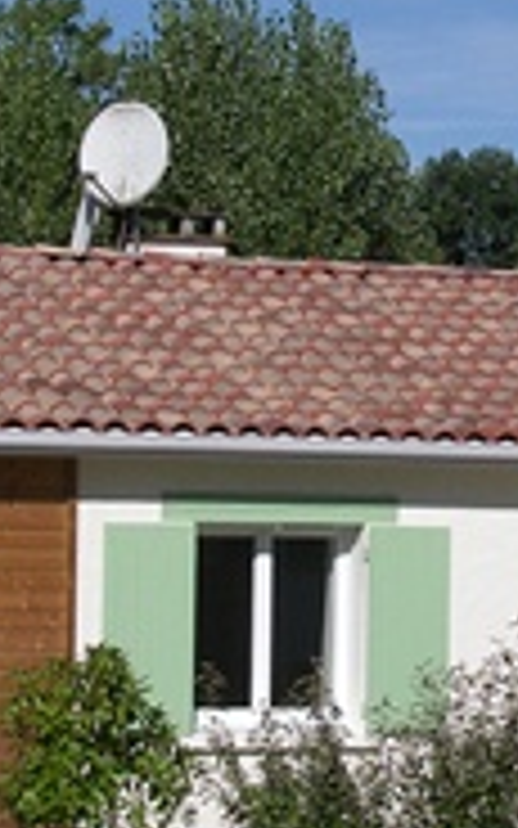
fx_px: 3388
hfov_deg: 8.7
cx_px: 198
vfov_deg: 13.9
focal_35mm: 150
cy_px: 488
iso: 80
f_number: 3.2
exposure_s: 1/3200
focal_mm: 10.9
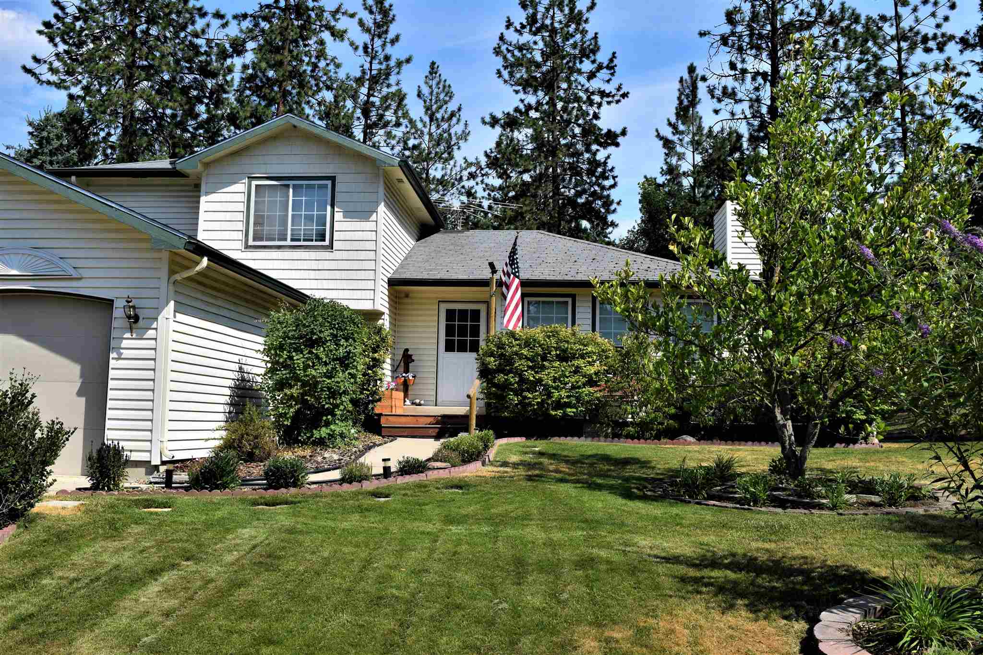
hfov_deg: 57.2
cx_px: 492
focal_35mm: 33
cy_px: 328
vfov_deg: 40.0
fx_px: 901
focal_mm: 22
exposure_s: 1/400
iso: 200
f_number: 10
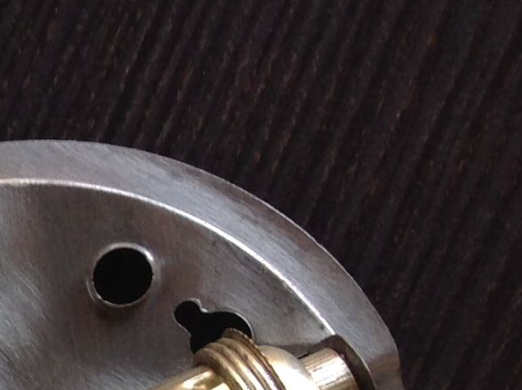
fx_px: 2304
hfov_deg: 11.5
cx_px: -559
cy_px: 562
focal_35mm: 153
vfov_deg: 9.4
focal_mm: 4.28
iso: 64
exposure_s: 1/40
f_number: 2.4
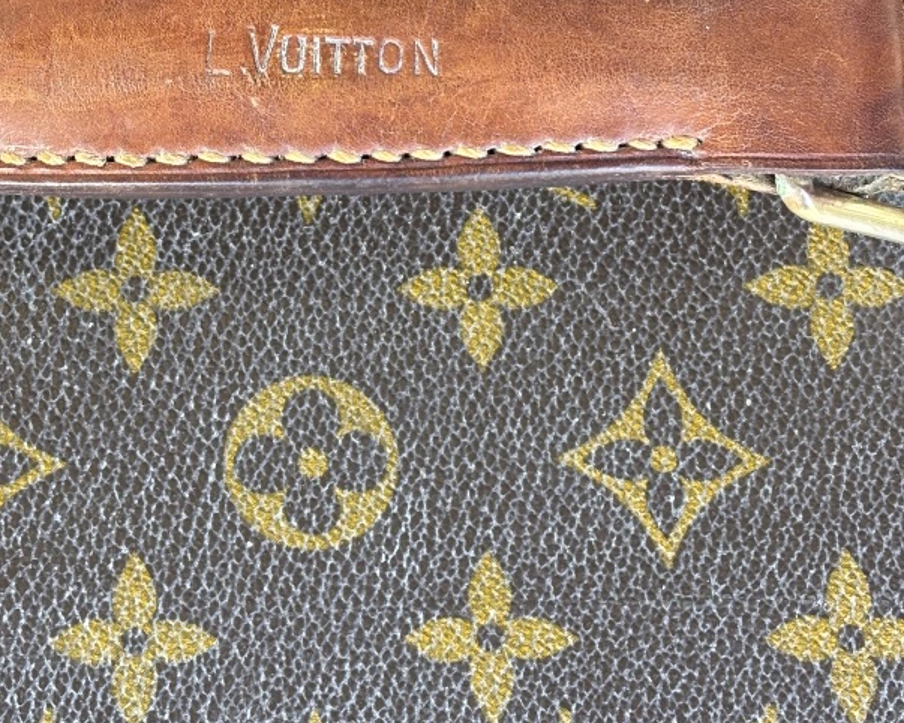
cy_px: 118
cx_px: 354
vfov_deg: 15.1
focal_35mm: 101
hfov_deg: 19.0
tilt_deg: -79.2
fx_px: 2701
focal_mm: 5.96
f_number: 1.6
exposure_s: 1/50
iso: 64
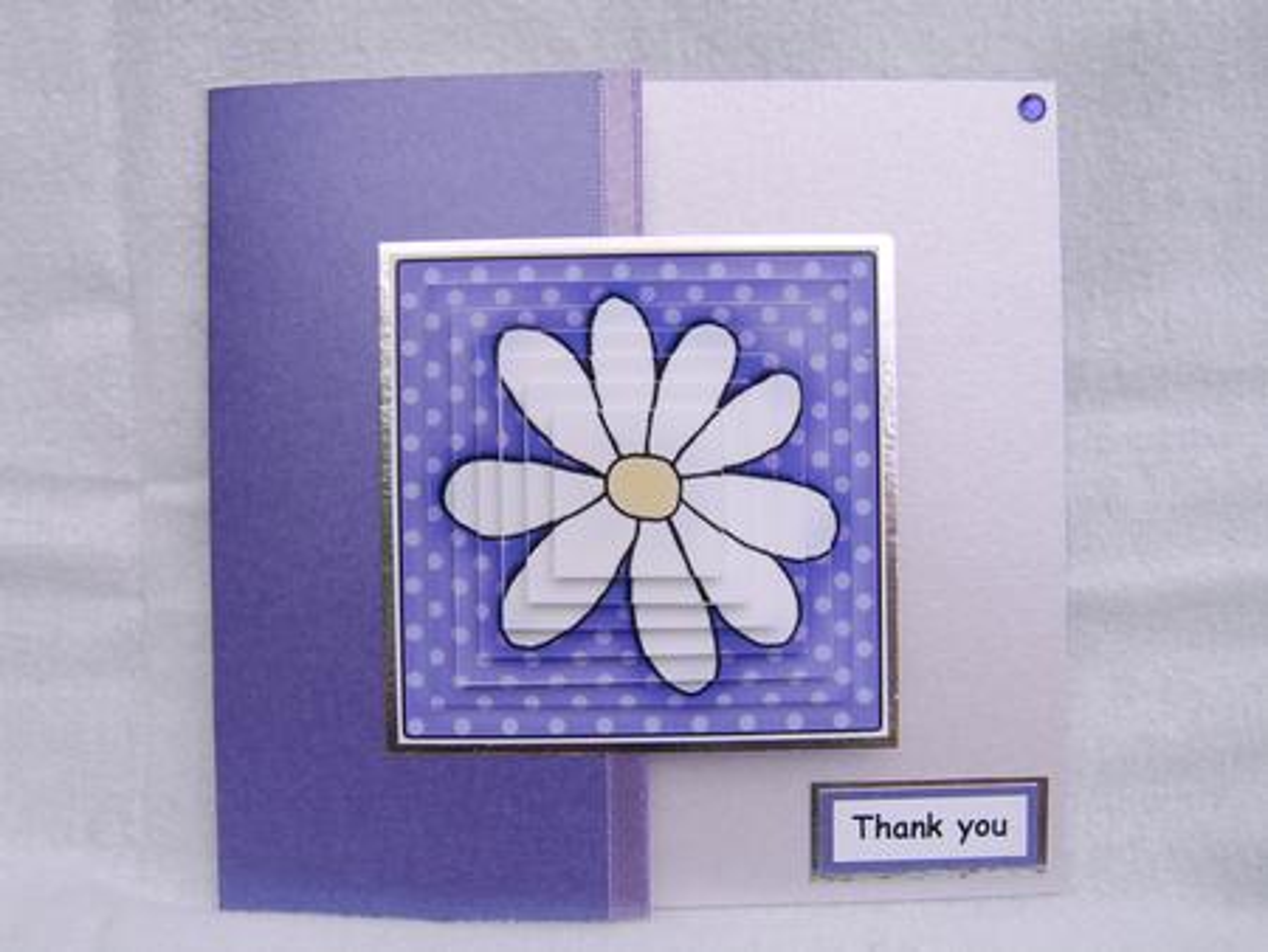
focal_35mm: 31
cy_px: 476
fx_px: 1136
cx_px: 634
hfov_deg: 58.3
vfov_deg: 45.5
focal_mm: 8.13
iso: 71
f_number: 5.6
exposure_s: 1/162
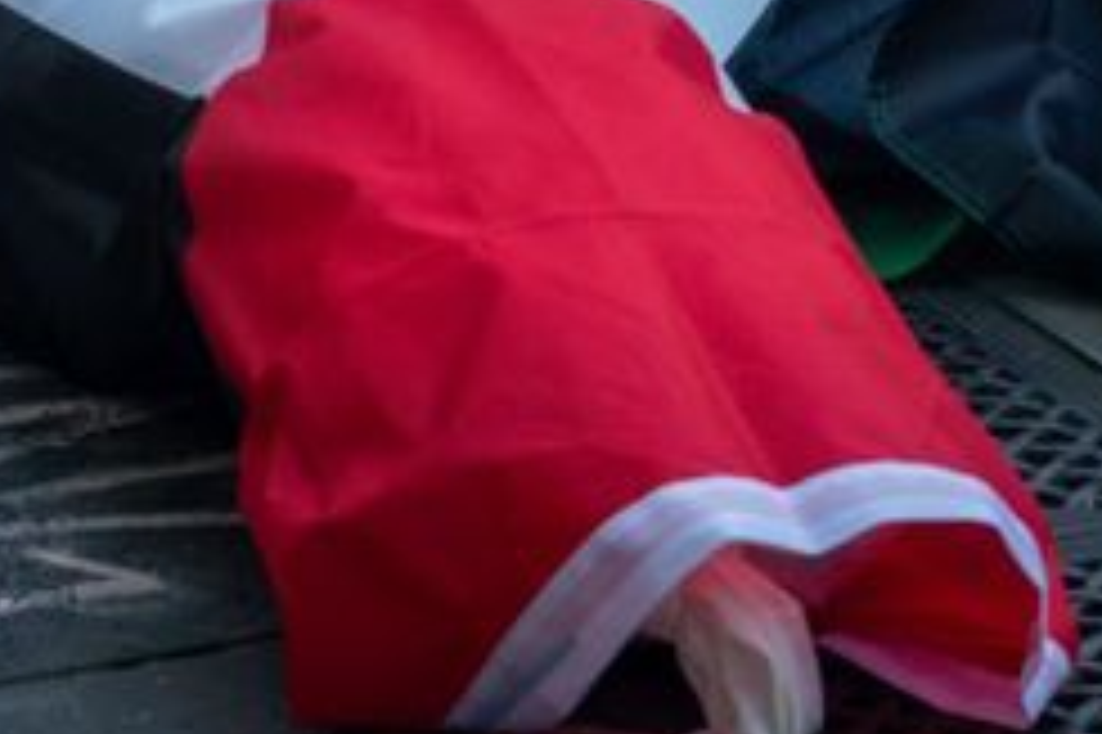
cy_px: -507
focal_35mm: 293
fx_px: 8963
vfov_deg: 4.6
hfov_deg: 7.0
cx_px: 445
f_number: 5.6
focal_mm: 70
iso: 250
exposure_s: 1/80
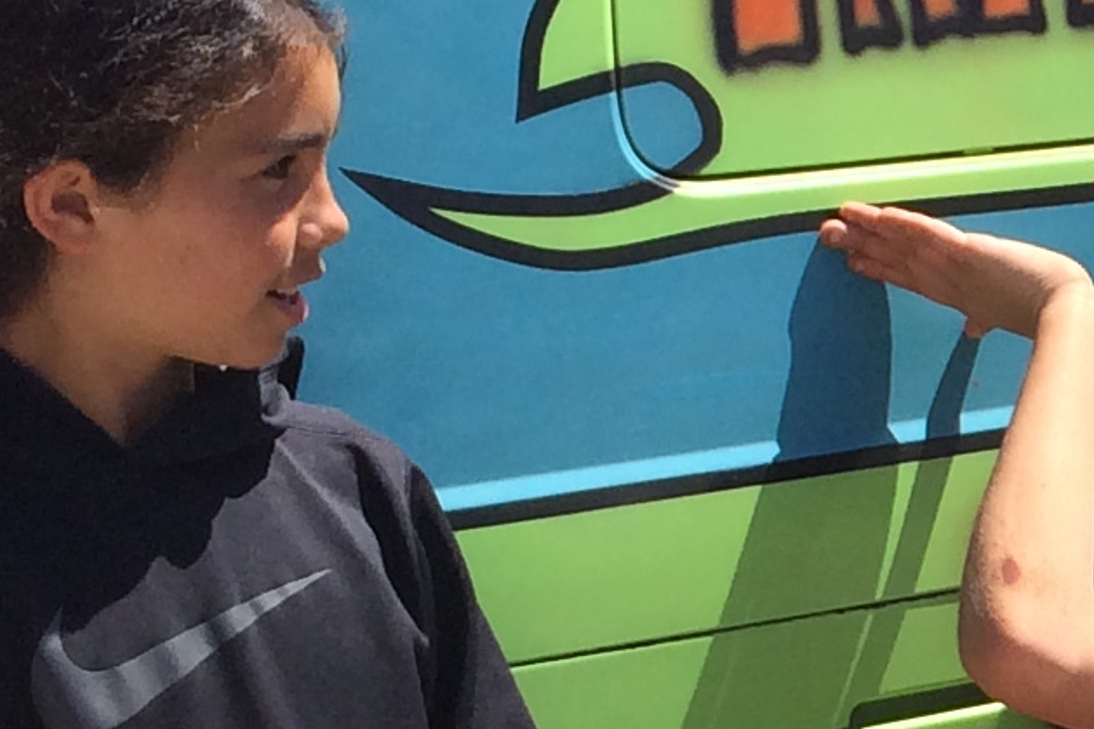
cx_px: 2028
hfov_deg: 11.6
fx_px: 4921
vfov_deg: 8.4
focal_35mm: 162
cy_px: 691
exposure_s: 1/1325
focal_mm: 4.12
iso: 40
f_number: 2.2
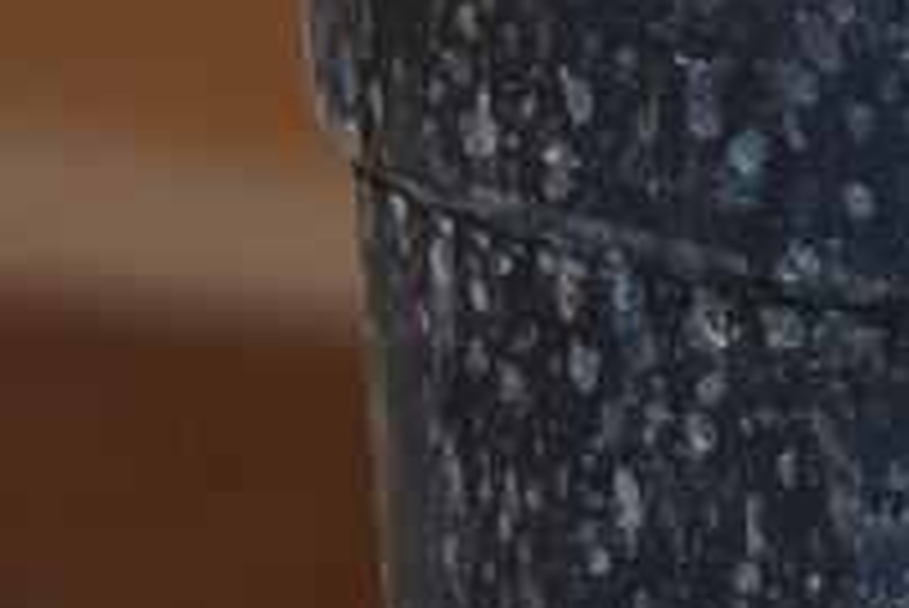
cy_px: -1648
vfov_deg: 3.0
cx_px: 1143
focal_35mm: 451
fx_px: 11396
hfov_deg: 4.6
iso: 400
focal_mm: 38
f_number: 4.8
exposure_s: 1/10
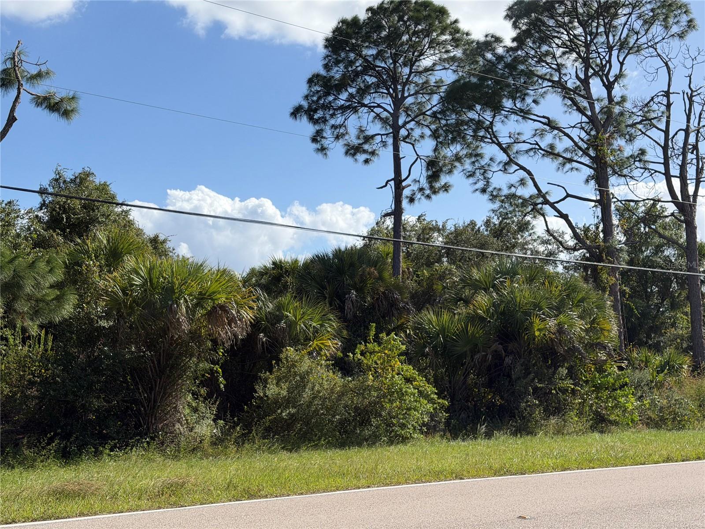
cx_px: 352
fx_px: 978
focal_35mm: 48
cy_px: 264
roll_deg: +1.1
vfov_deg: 30.3
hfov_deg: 39.7
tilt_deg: +5.8
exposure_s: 1/5587
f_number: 1.78
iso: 64
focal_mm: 6.76
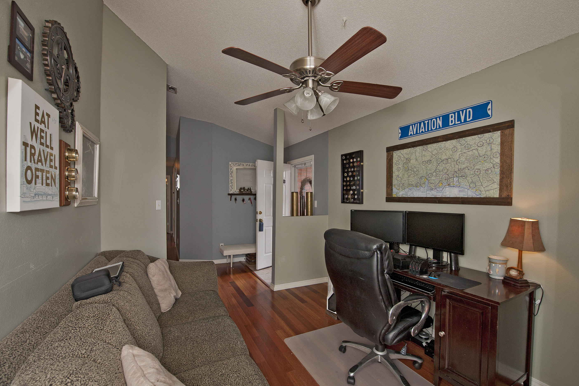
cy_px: 198
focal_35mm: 15
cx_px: 290
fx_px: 241
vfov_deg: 77.3
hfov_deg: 100.4
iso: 500
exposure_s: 1/125
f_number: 5.6
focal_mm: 14
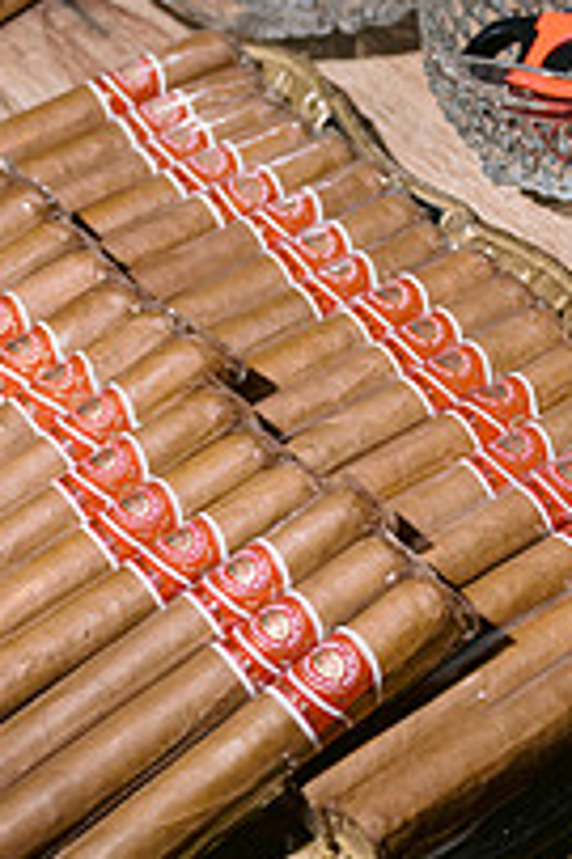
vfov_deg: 21.9
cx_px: 622
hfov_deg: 14.4
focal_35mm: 93
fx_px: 2220
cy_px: 449
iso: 400
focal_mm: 28
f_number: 4
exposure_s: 1/80
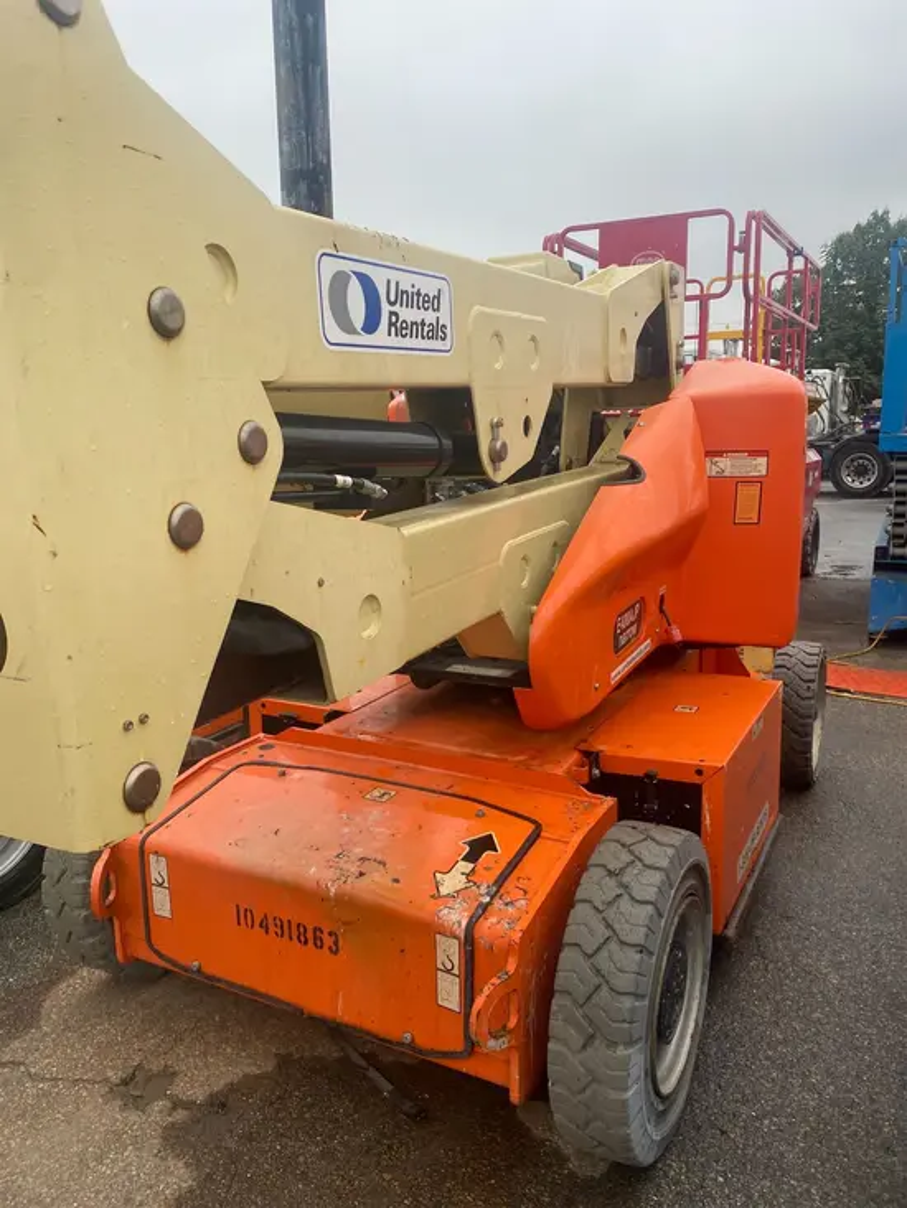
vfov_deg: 67.3
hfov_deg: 53.1
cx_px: 454
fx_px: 908
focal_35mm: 26
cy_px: 604
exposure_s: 1/373
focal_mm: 4.25
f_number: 1.8
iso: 32
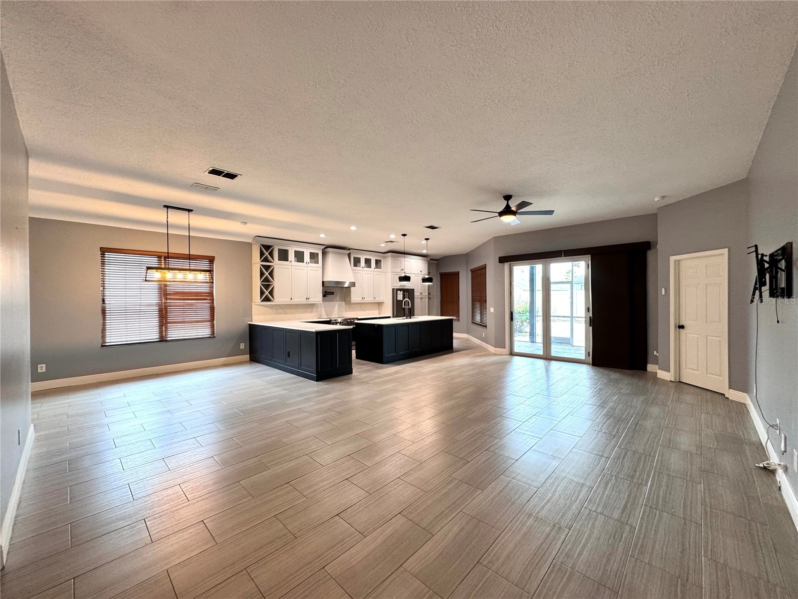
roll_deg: +0.0
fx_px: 323
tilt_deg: -0.4
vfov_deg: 85.7
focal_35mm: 14
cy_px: 300
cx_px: 399
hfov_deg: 102.1
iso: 160
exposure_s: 1/60
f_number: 2.2
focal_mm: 2.22
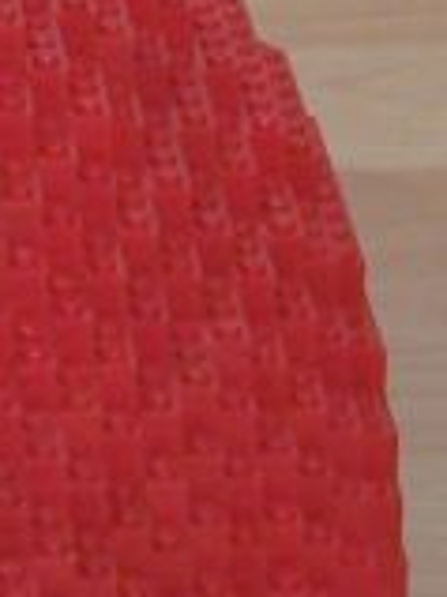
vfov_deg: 6.3
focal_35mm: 310
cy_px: -454
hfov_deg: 4.7
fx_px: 5345
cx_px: -424
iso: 80
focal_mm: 8
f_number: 3
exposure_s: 1/3
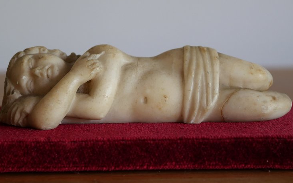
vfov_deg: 12.6
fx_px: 831
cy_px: 94
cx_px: 128
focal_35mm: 104
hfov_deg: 20.0
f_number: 2.8
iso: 500
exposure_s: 1/60
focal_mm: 30
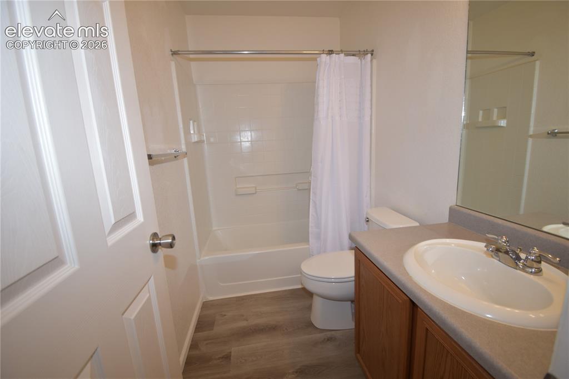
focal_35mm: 15
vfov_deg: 77.3
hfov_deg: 100.4
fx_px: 237
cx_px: 284
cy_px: 190
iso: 200
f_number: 4.5
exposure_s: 1/60
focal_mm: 10
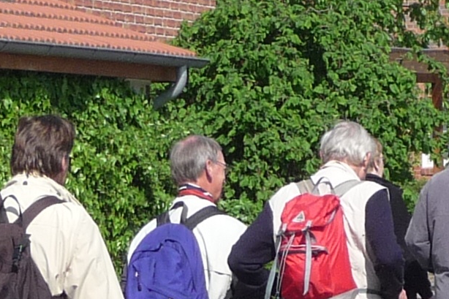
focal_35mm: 249
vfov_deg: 5.5
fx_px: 3105
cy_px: 107
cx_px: 419
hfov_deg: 8.2
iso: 100
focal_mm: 7.6
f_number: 4.1
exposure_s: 1/640
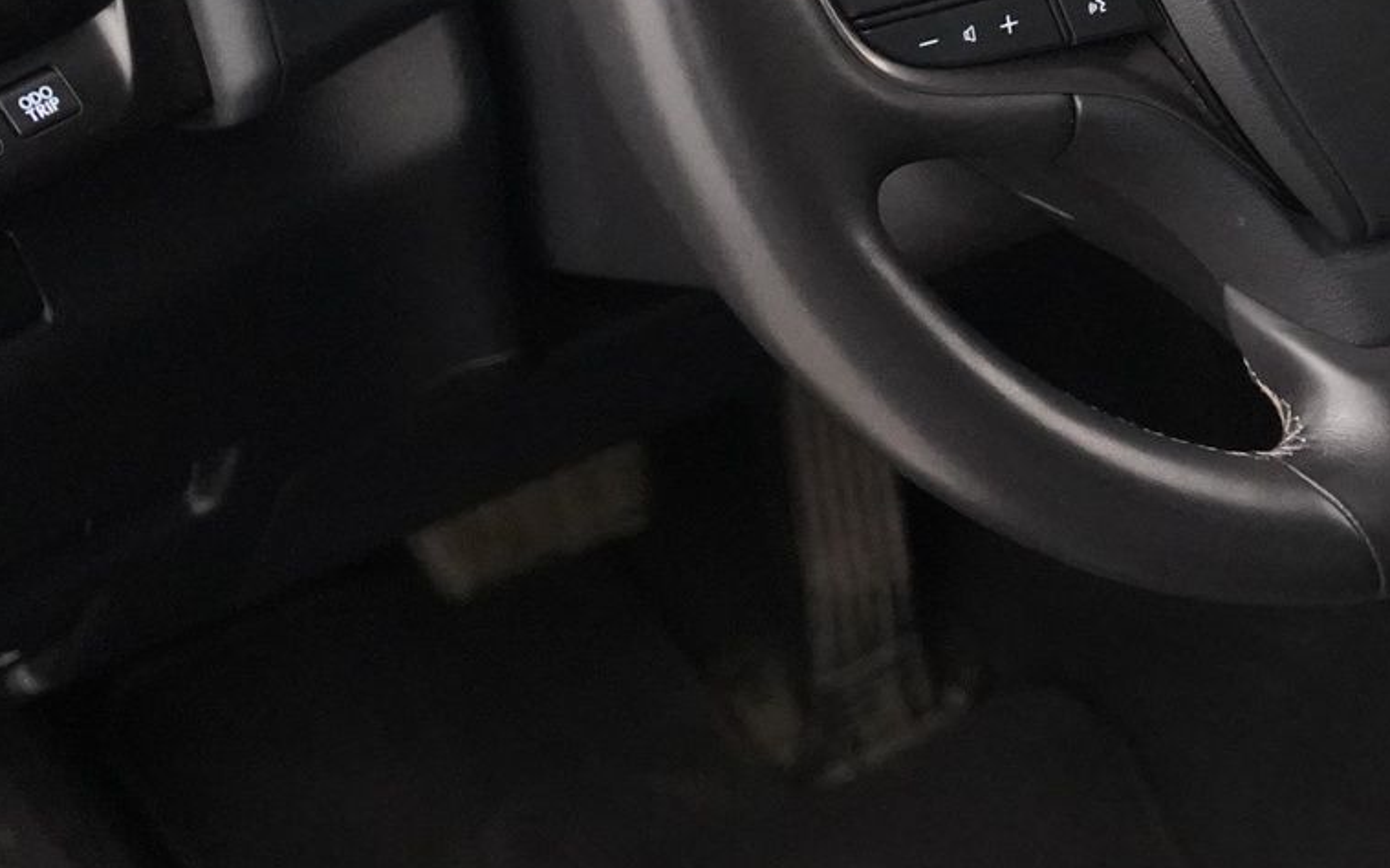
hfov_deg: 20.3
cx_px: 1784
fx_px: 3560
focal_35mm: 94
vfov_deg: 13.8
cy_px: 213
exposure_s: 1/125
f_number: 3.5
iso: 12800
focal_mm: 28
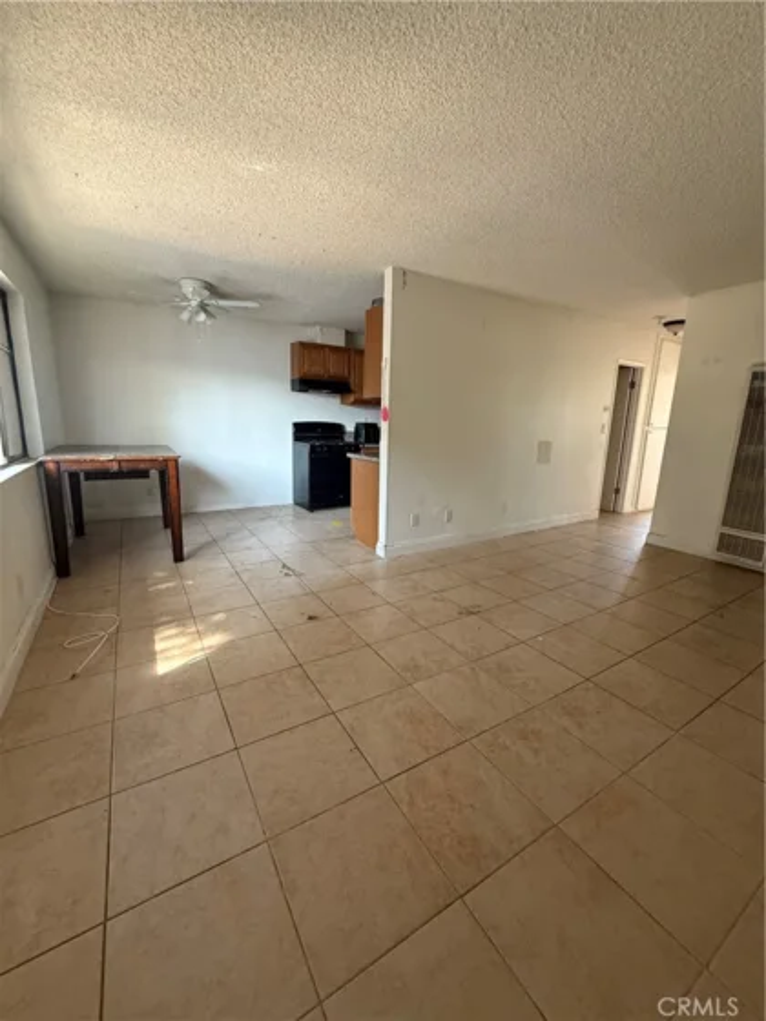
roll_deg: -2.0
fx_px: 413
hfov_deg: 85.7
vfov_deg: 102.1
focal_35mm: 14
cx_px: 383
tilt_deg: -11.1
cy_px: 510
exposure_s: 1/61
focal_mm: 2.22
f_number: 2.2
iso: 320
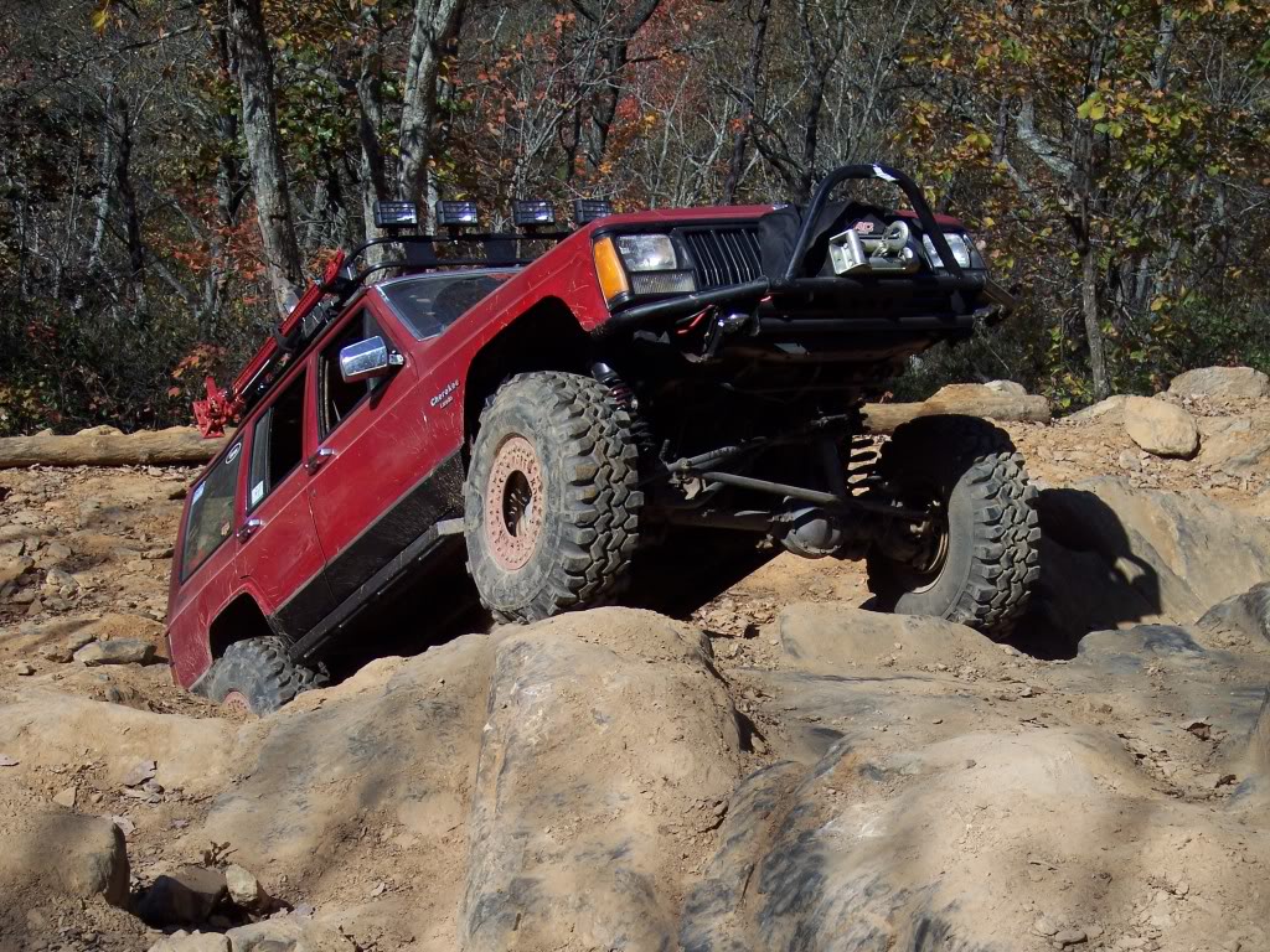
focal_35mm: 65
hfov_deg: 29.8
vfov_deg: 22.6
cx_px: 635
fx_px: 2385
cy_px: 476
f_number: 6.7
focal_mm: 13.3
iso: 100
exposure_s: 1/1500
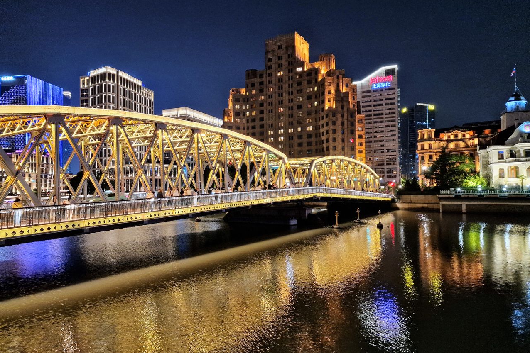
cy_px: 181
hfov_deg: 73.7
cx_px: 265
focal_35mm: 24
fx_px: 353
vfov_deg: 53.1
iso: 400
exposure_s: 1/25
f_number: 1.8
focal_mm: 6.4
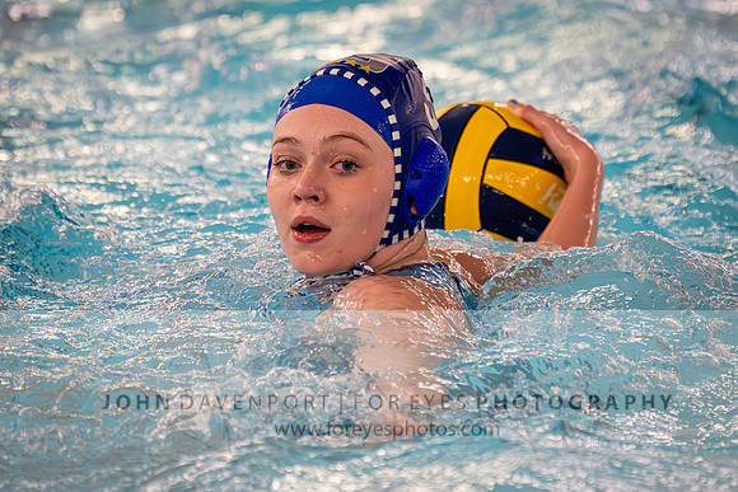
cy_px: 162
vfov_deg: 2.9
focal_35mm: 477
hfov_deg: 4.3
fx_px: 9783
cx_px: 450
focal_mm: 260
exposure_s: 1/1000
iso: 10000
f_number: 4
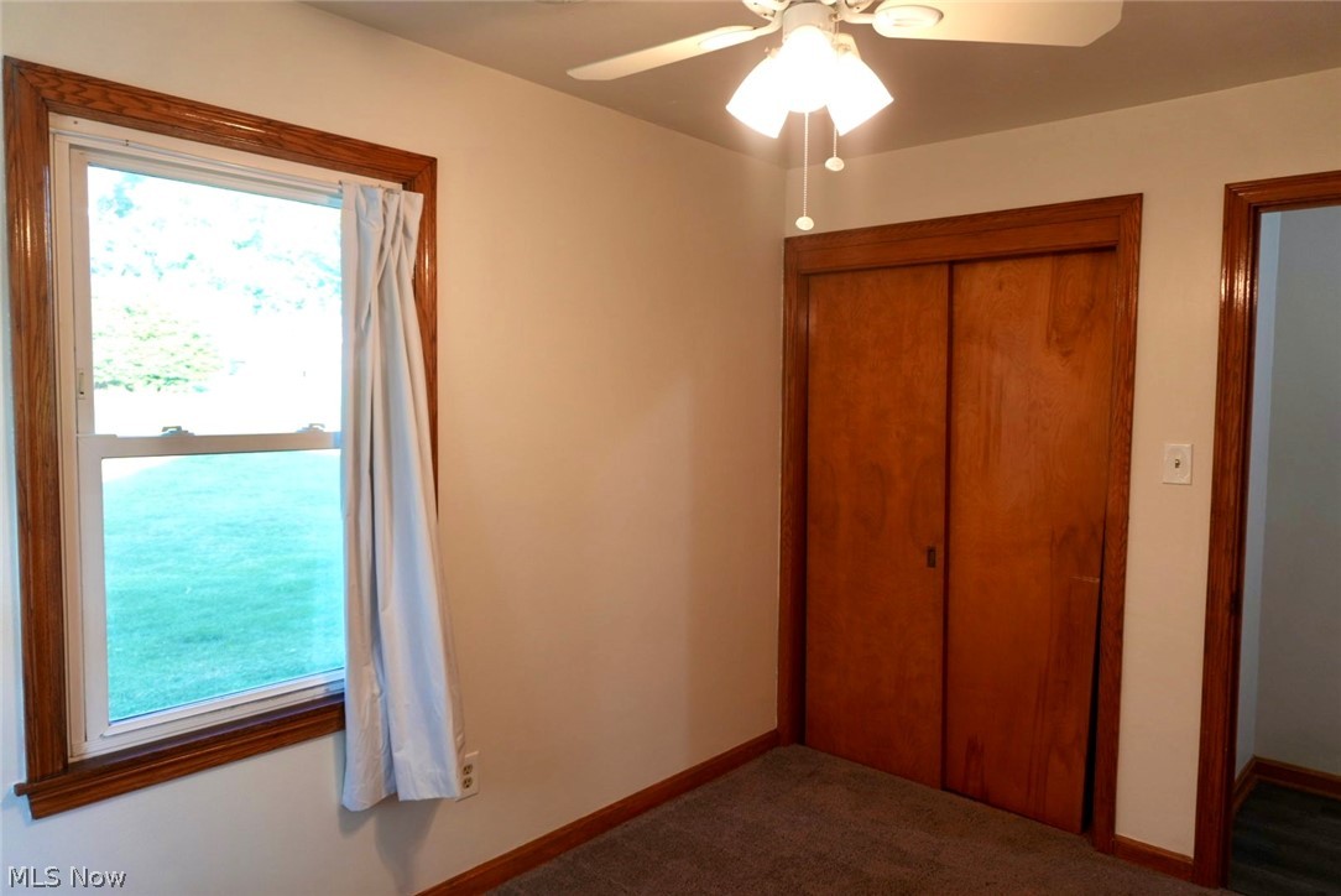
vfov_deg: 53.2
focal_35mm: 24
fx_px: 894
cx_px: 670
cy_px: 448
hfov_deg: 73.7
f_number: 4
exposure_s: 1/60
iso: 320
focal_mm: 16
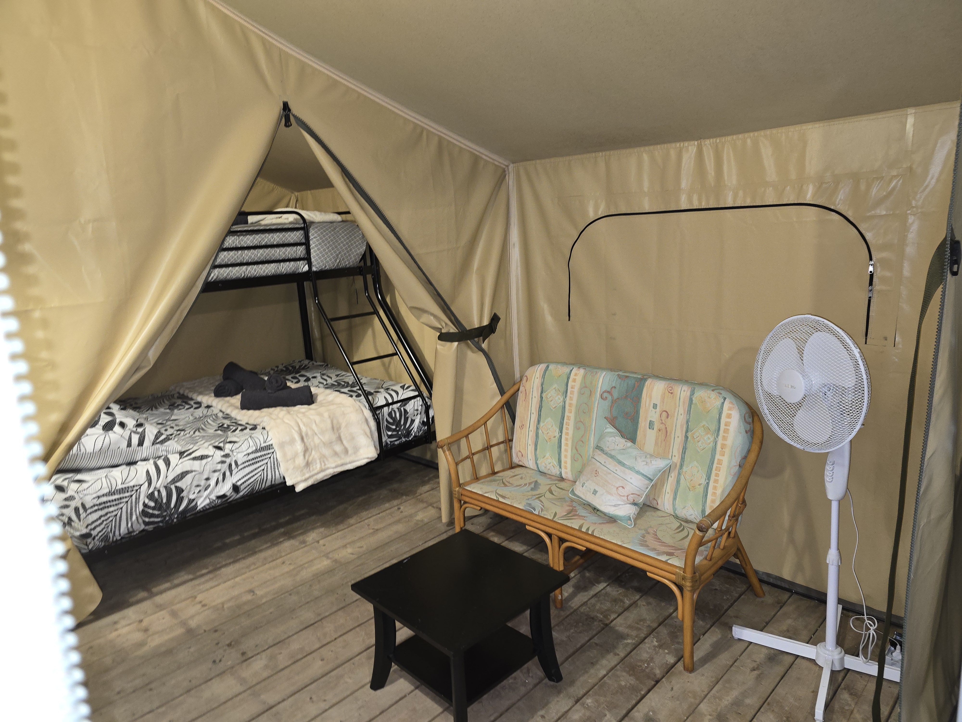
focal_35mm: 23
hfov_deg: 73.9
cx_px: 481
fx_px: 639
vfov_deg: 58.9
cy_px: 361
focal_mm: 6.3
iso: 125
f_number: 1.7
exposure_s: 1/13
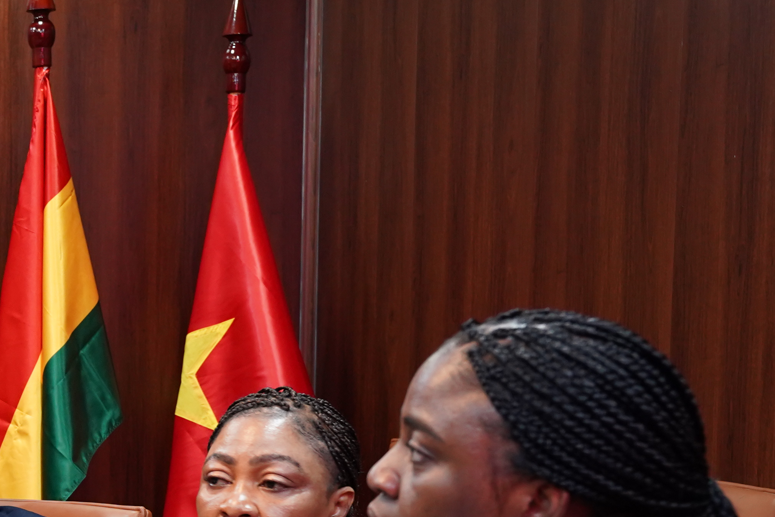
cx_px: -342
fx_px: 2148
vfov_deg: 13.5
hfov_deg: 18.4
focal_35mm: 100
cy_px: 527
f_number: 4.5
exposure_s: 1/30
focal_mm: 33.6
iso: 1600
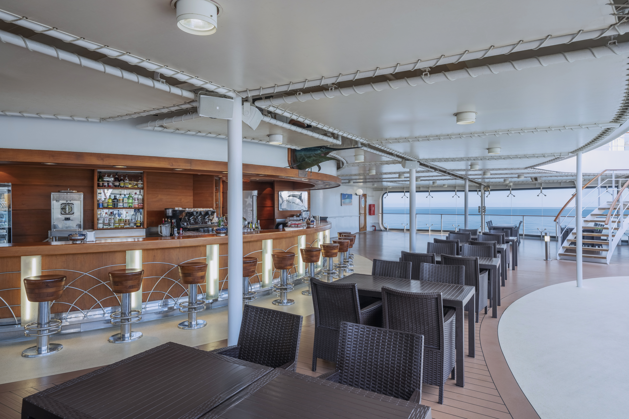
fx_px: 402
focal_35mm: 23
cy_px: 210
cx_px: 314
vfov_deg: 55.1
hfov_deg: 76.1
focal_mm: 23
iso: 200
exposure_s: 1/250
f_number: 8
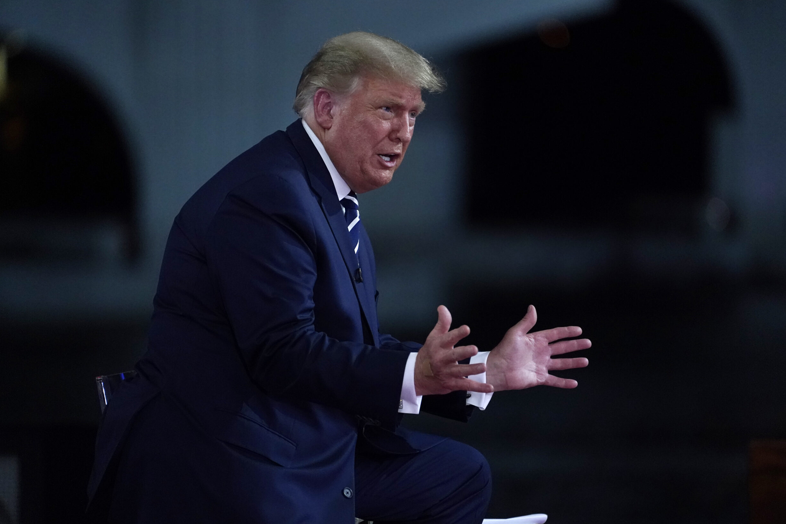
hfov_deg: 5.0
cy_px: 271
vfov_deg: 3.3
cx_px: 407
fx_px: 9081
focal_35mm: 416
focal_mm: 400
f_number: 5.6
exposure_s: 1/320
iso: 6400
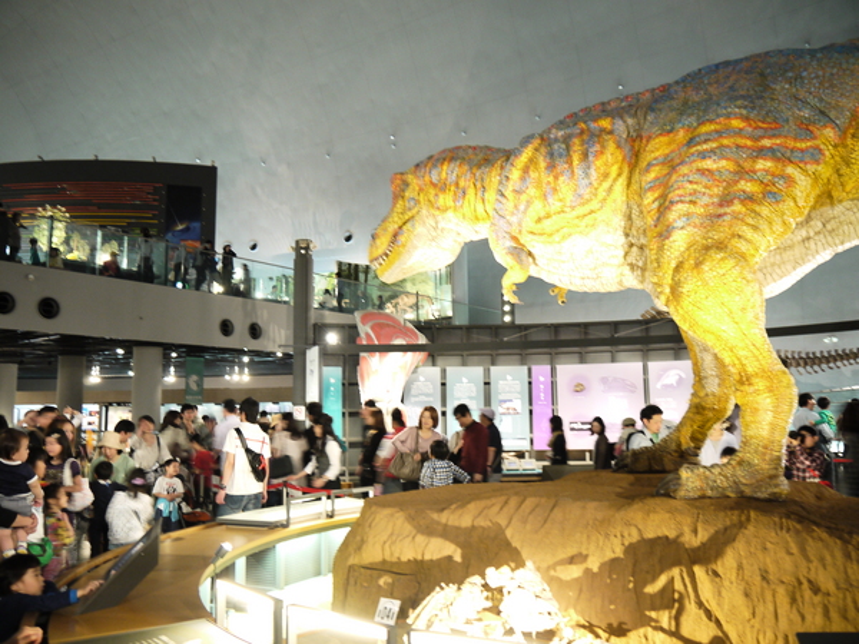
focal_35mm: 28
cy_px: 322
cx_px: 430
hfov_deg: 63.4
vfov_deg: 49.7
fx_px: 695
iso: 400
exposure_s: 1/5
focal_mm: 14
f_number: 3.5
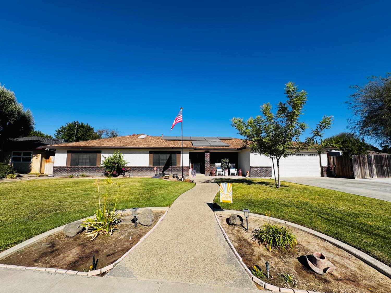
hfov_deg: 102.1
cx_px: 196
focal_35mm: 14
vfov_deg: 85.7
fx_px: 158
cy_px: 146
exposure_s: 1/2028
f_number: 2.2
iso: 50
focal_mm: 2.22
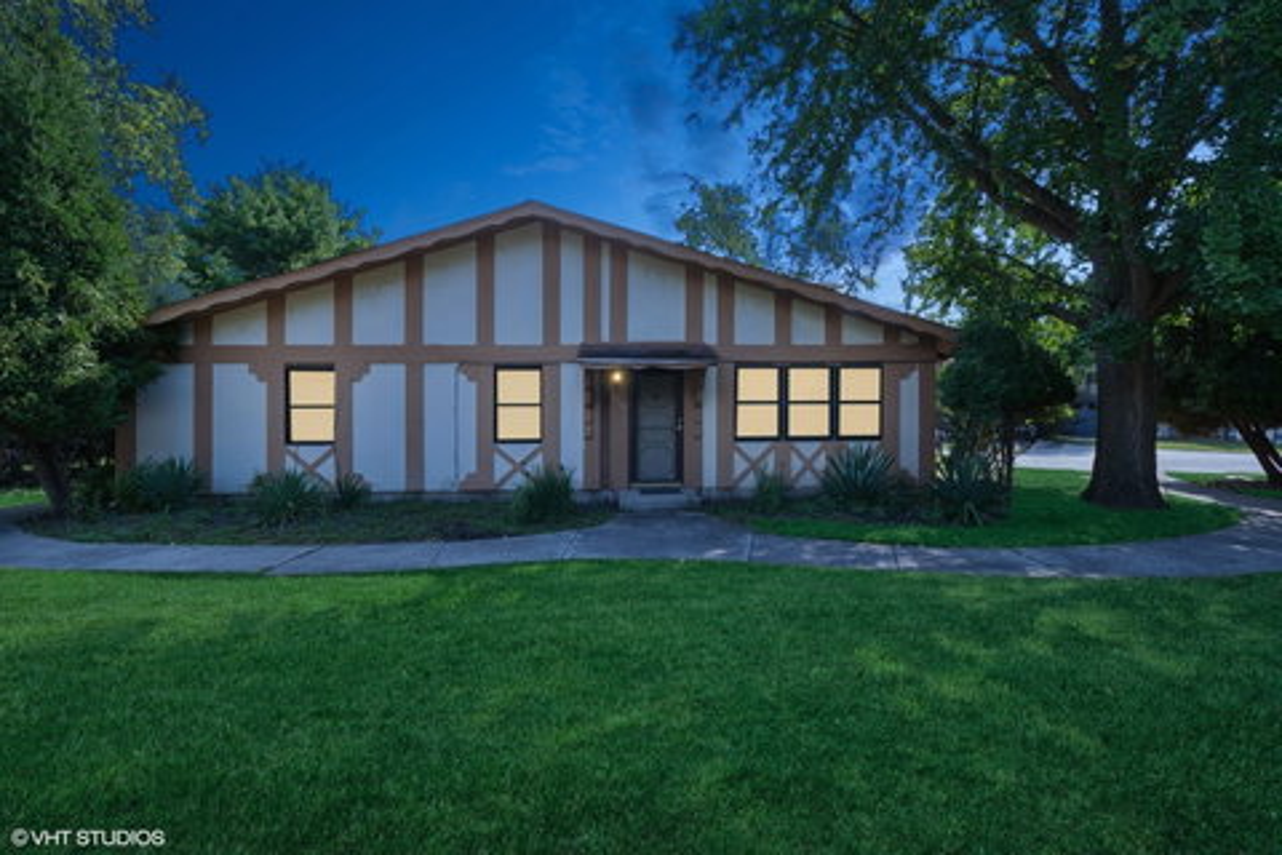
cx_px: 641
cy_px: 428
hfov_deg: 100.4
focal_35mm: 15
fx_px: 534
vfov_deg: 77.3
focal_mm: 10
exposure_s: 1/10
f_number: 16
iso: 100
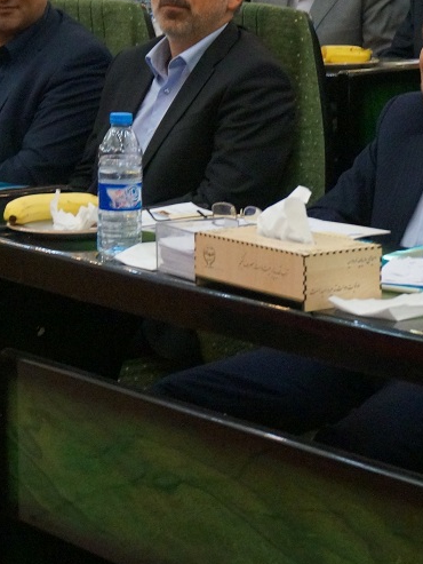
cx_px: 361
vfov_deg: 17.6
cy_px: 192
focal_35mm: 111
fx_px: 1811
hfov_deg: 13.2
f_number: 5
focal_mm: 31
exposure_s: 1/50
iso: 3200
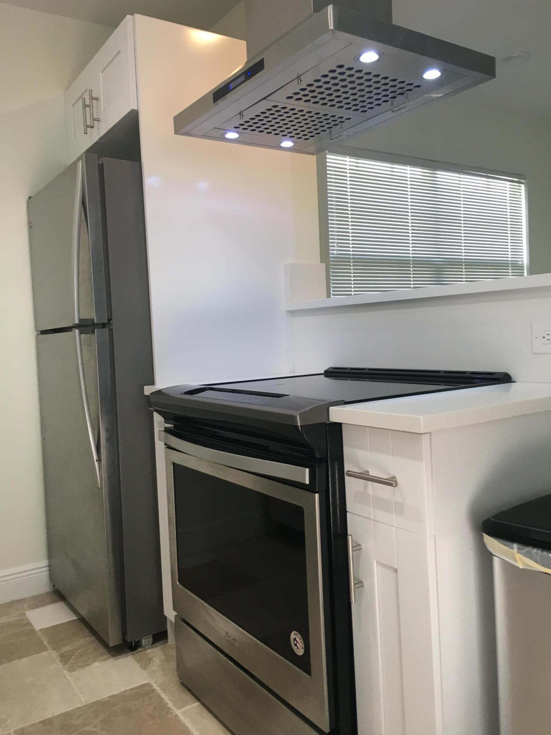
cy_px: 368
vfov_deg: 61.7
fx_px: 615
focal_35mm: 29
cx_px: 276
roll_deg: +3.0
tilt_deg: -2.6
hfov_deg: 48.2
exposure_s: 1/30
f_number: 2.2
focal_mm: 4.15
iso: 40
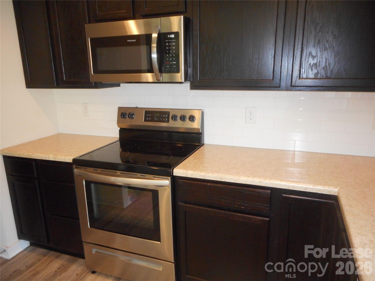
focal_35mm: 25
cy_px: 140
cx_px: 188
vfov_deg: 54.9
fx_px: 271
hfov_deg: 69.4
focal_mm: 4.5
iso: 360
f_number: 3.7
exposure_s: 1/25
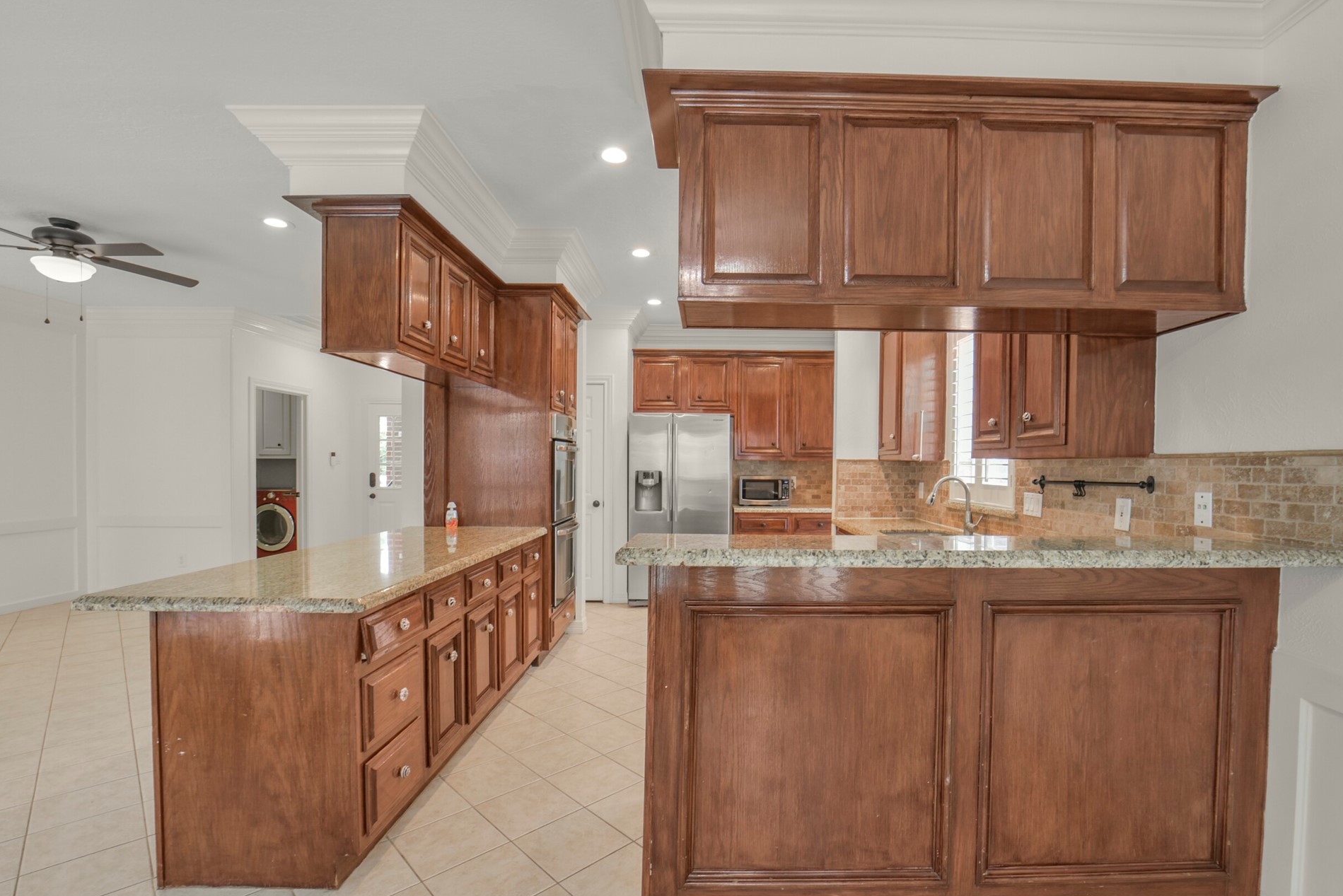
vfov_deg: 73.7
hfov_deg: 96.6
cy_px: 475
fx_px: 597
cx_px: 710
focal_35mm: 16
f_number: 10
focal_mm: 14
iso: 500
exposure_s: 1/5
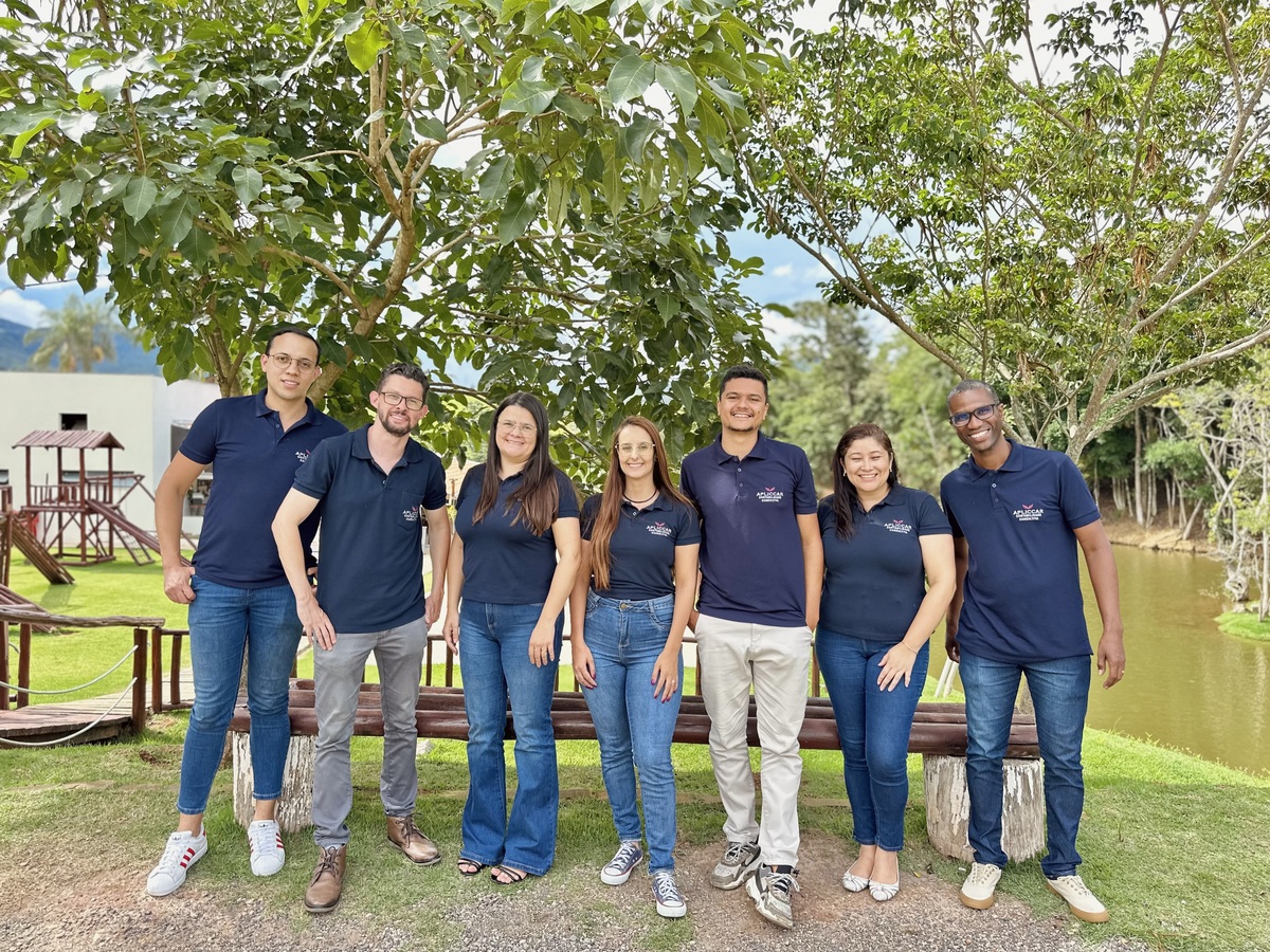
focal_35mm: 24
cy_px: 476
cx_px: 635
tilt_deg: -1.4
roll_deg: -2.6
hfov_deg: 71.6
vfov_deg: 56.8
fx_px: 881
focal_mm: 6.86
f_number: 1.78
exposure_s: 1/491
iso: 80
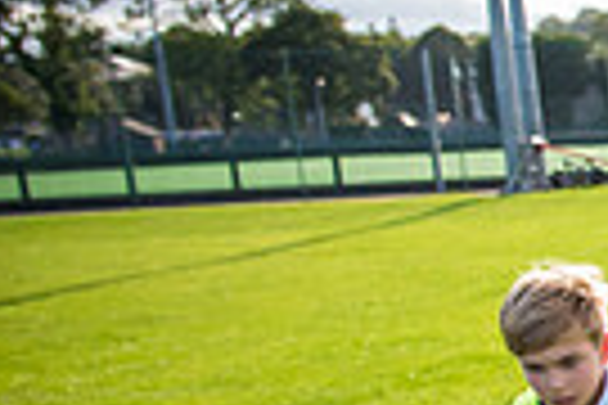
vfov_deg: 15.7
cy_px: 380
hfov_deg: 16.9
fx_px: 1452
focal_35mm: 86
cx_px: 1243
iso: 800
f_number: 4
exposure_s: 1/1250
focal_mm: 20
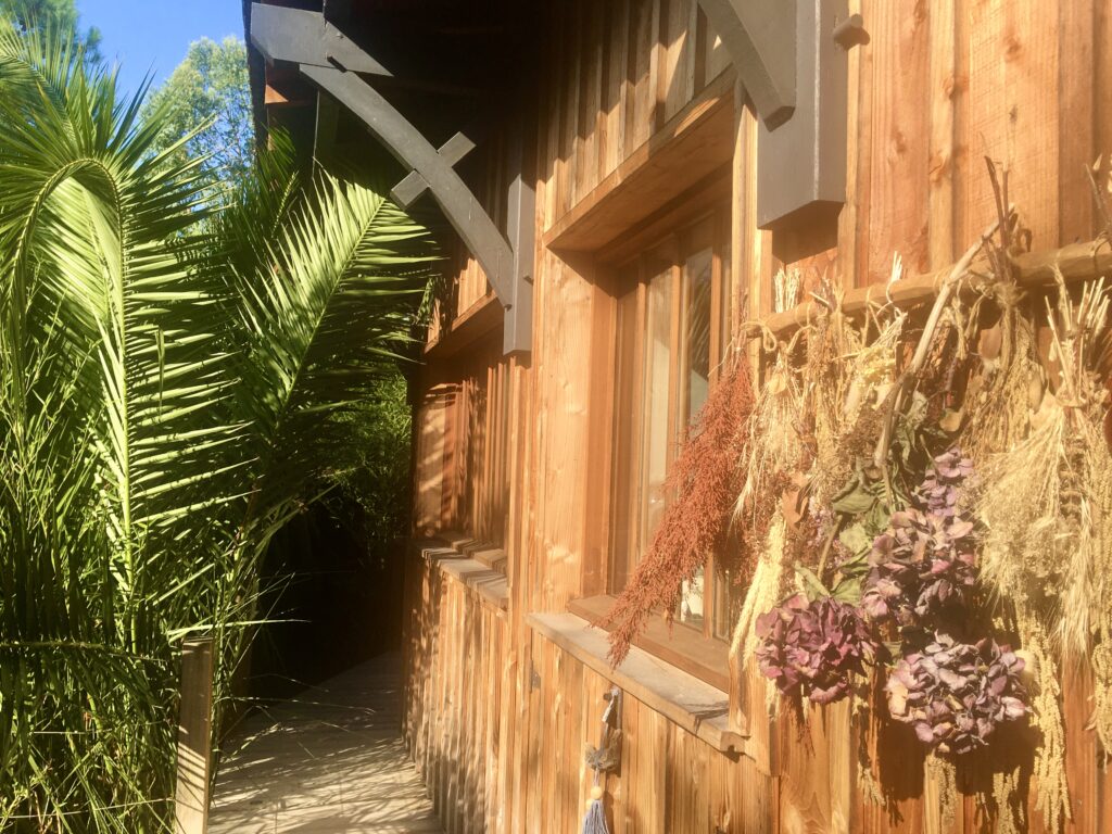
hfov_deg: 61.7
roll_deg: -2.0
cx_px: 556
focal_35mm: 29
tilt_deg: +3.4
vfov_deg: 48.2
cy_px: 417
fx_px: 932
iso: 25
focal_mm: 4.15
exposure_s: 1/641
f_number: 2.2
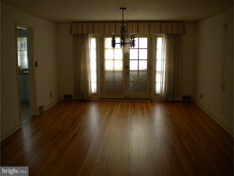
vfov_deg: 40.7
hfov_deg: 52.6
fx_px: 237
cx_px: 117
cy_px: 88
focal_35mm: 35
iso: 80
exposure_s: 1/80.2
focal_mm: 6.3
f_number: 3.1
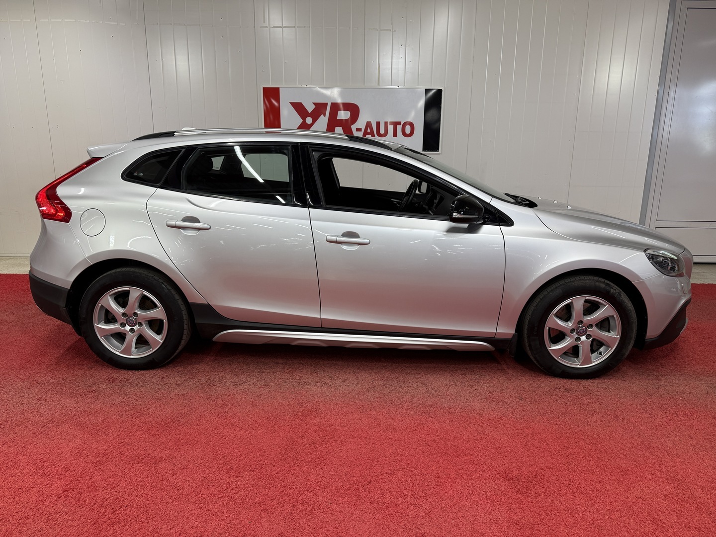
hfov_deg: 71.6
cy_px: 268
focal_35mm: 24
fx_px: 496
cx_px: 358
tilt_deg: -12.3
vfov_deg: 56.8
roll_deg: -0.1
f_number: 1.78
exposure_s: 1/100
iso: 80
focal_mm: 6.76
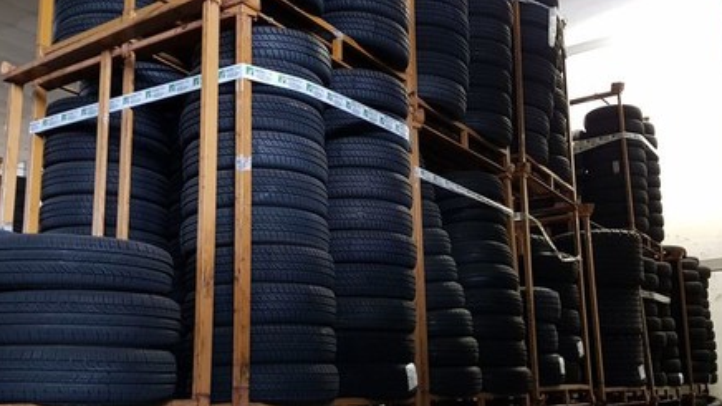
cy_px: 249
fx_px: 746
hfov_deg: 51.5
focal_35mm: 39
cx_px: 407
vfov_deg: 30.3
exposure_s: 1/13
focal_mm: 4.2
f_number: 1.7
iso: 250
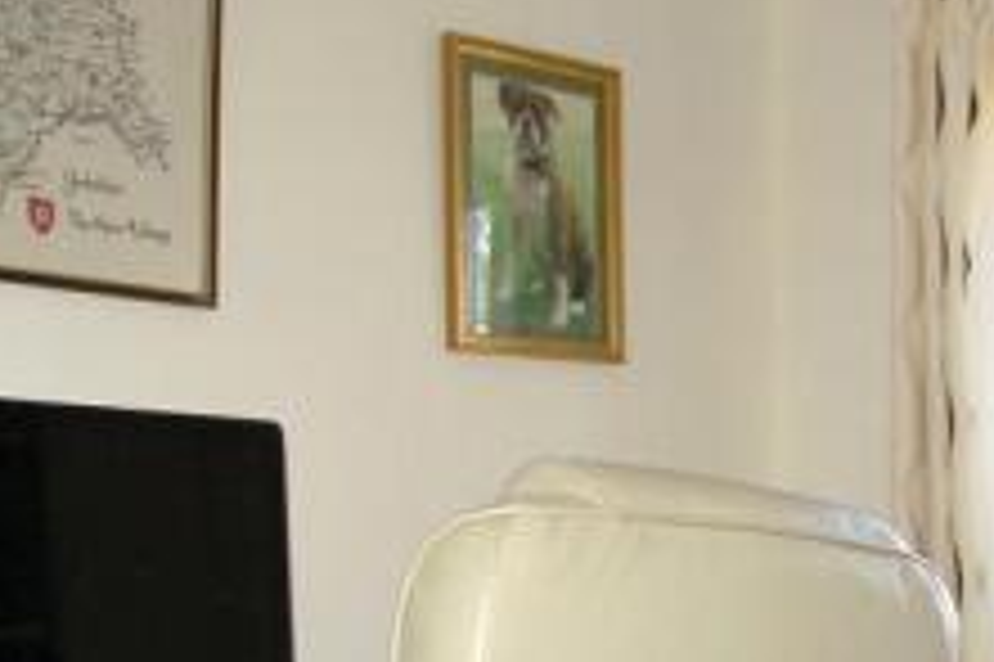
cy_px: 657
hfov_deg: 24.9
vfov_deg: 16.7
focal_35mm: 80
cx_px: 819
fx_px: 2207
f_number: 3.5
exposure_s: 1/60
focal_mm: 18
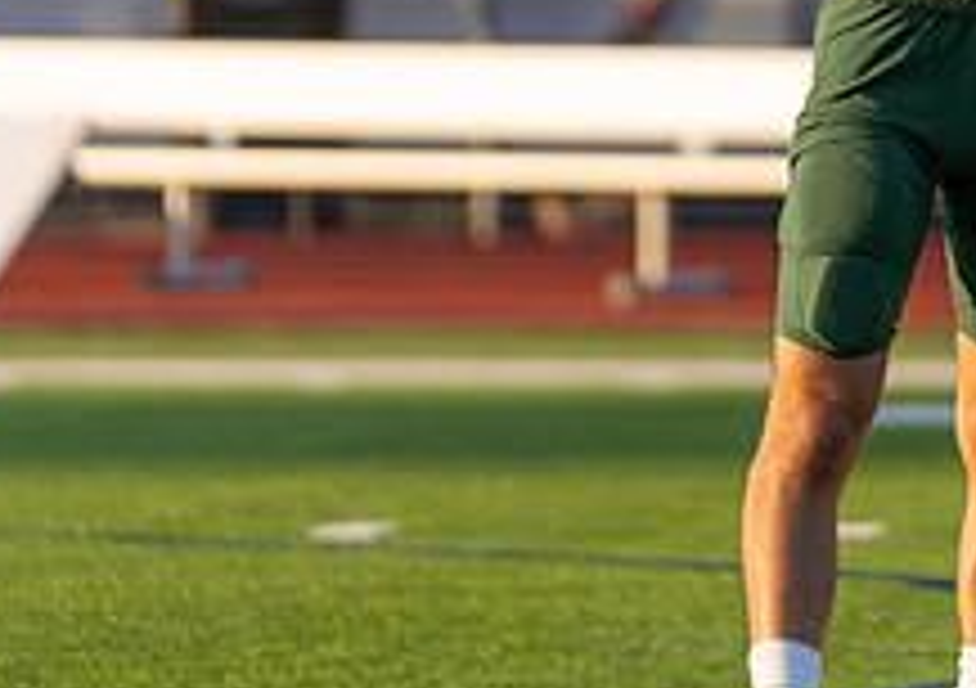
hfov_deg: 2.8
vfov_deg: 2.0
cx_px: 849
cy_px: -49
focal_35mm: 730
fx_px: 20147
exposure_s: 1/500
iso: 100
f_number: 2.8
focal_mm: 200
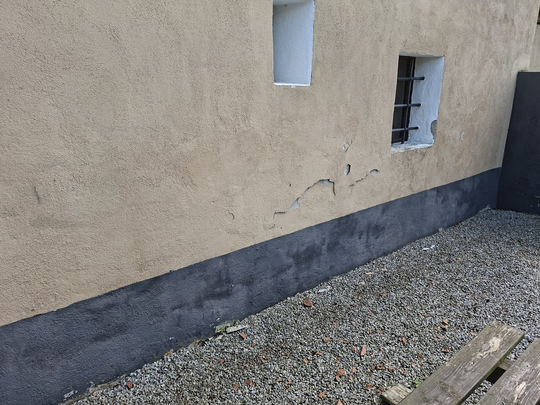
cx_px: 270
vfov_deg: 58.9
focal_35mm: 23
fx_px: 359
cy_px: 202
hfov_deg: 73.9
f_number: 1.8
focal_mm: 5.54
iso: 50
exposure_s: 1/174
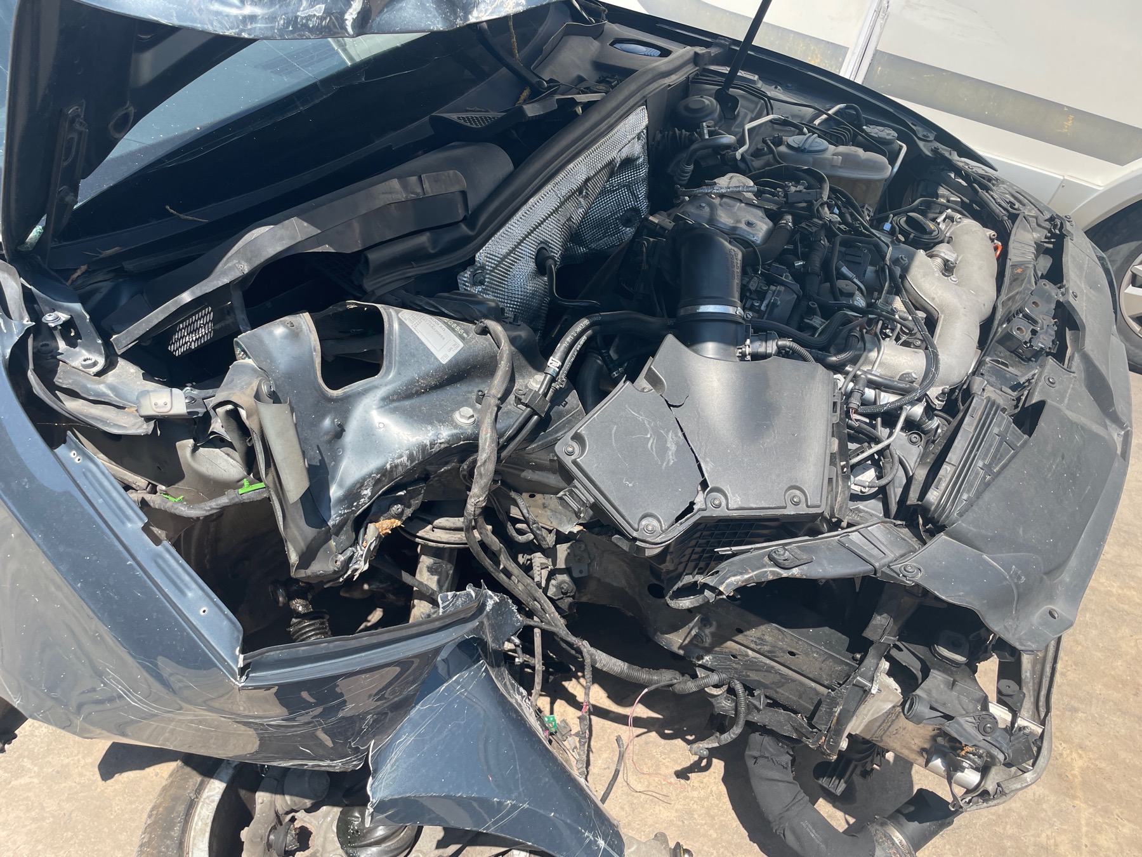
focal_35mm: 26
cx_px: 571
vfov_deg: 53.1
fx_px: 858
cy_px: 428
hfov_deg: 67.3
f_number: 1.6
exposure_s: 1/1182
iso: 32
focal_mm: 4.2
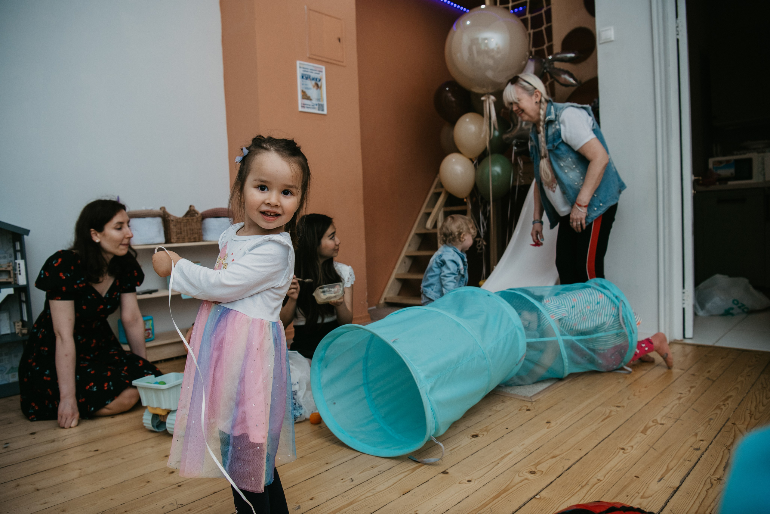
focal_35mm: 26
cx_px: 385
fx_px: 556
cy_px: 257
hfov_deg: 69.4
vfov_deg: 49.6
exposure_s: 1/160
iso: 160
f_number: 4
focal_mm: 26
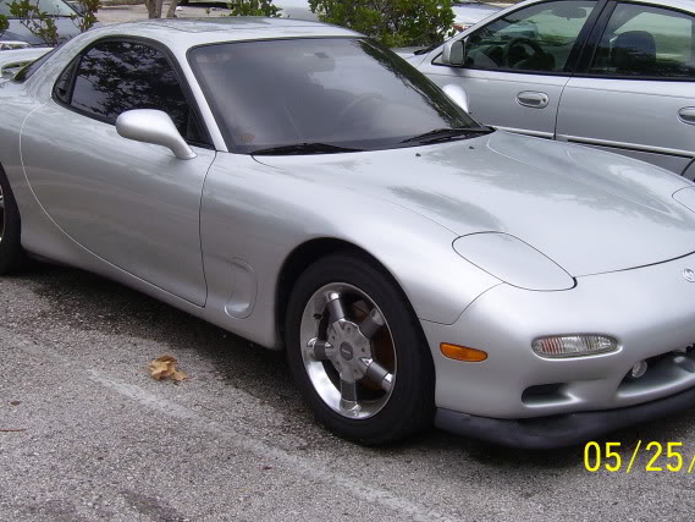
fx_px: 1185
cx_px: 333
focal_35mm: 59
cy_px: 180
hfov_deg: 32.7
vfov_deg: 24.7
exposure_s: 1/350
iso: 80
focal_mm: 7
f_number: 5.6
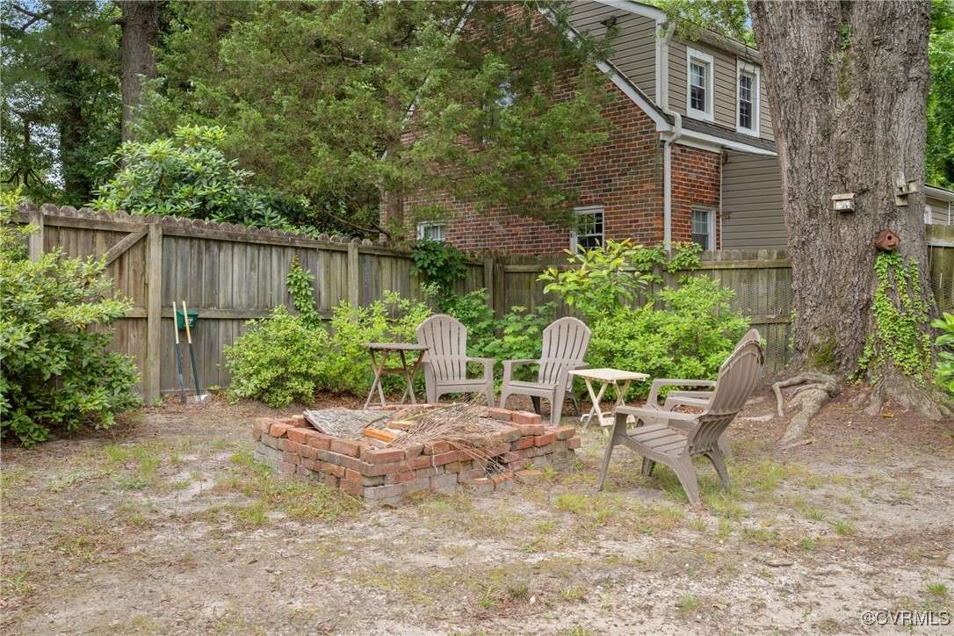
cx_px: 477
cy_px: 318
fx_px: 768
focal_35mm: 29
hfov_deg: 63.7
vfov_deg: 45.0
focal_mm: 29
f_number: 11
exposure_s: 1/20
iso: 125
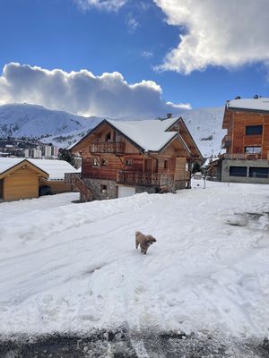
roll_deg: -2.3
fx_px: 269
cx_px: 134
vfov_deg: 67.3
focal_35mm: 26
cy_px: 179
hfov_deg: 53.1
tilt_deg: -3.0
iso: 32
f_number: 1.6
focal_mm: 4.2
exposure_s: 1/2451
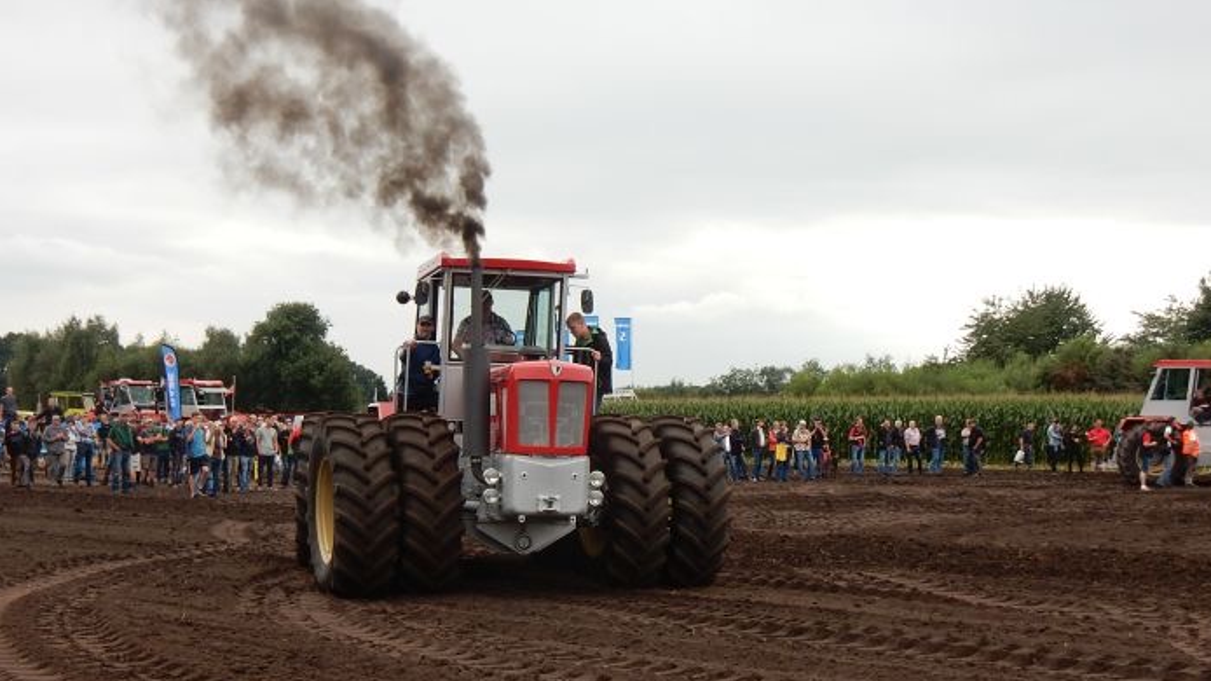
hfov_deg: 38.5
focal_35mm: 54
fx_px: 1734
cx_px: 640
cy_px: 409
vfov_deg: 22.2
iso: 125
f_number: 4.2
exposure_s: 1/250
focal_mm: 7.6
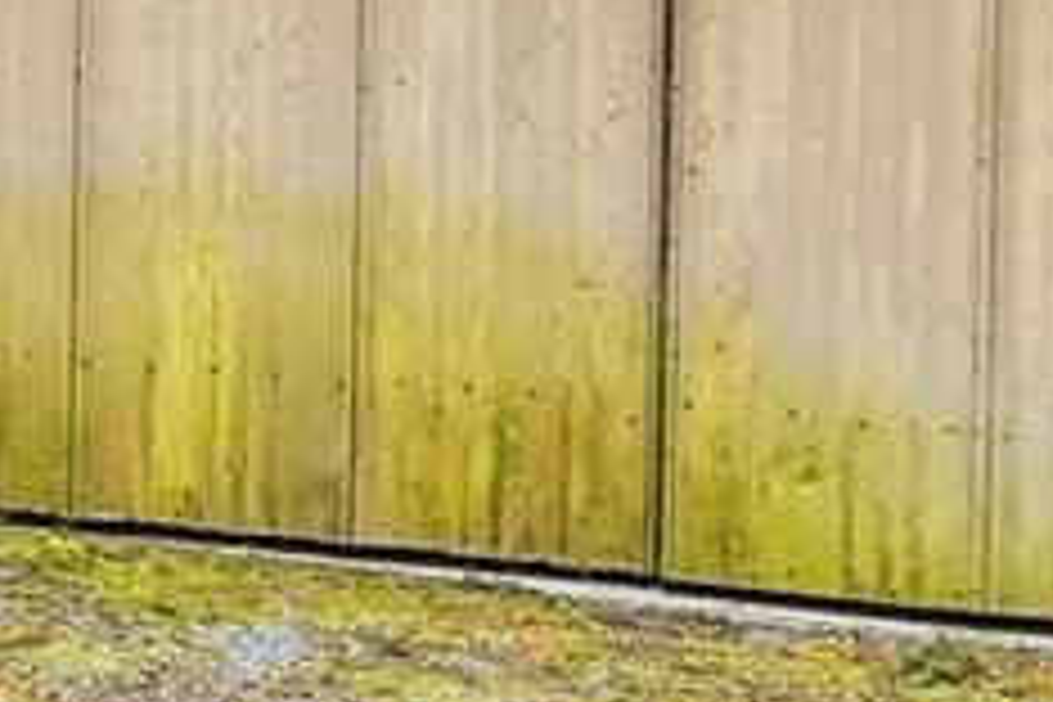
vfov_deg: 11.3
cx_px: -866
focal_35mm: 116
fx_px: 3393
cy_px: -358
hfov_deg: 15.2
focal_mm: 16
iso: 1600
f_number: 8
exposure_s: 1/160
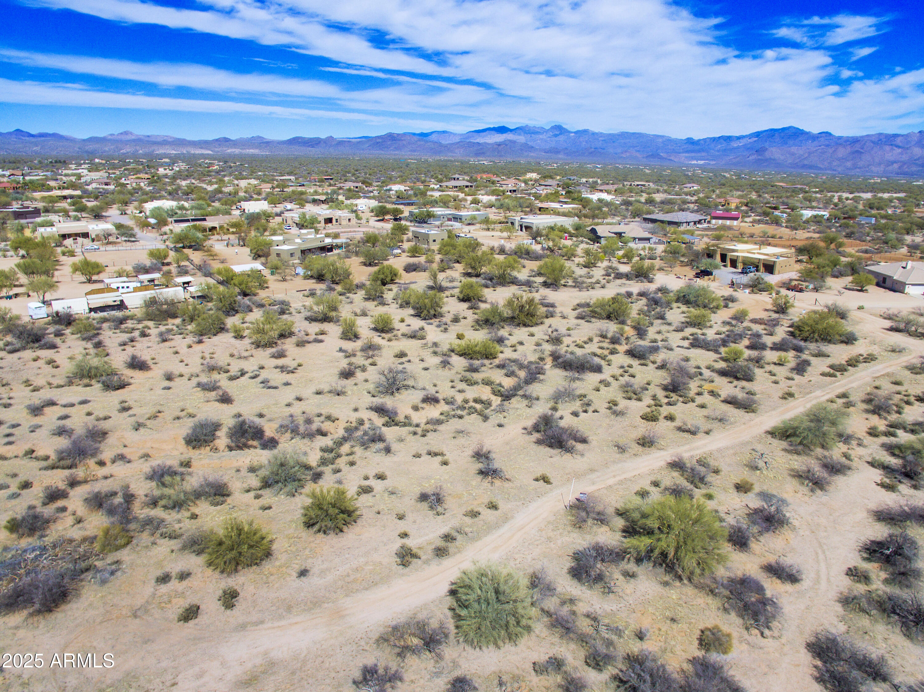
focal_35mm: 20
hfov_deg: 81.8
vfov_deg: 65.9
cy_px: 346
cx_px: 462
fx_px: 534
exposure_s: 1/2000
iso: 100
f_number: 2.8
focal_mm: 3.61
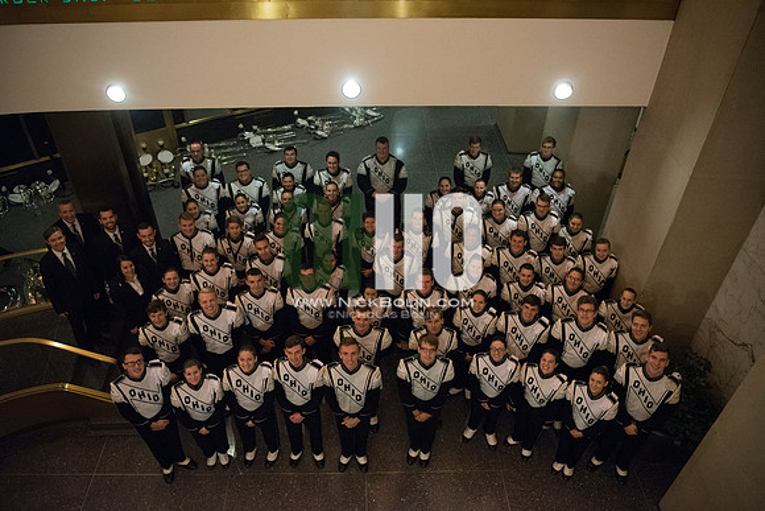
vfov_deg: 48.0
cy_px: 256
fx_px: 574
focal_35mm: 27
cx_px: 382
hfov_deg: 67.4
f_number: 2.8
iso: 10000
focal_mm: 27
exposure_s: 1/320
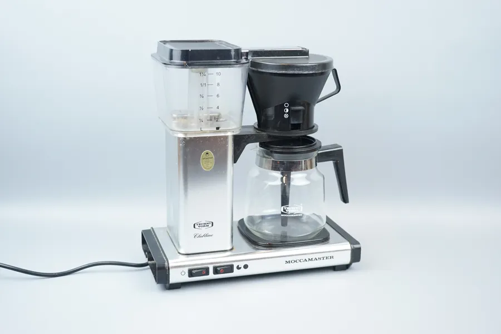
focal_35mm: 48
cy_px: 167
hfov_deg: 41.1
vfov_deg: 28.1
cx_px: 250
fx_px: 668
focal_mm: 48
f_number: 4.5
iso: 250
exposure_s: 1/60
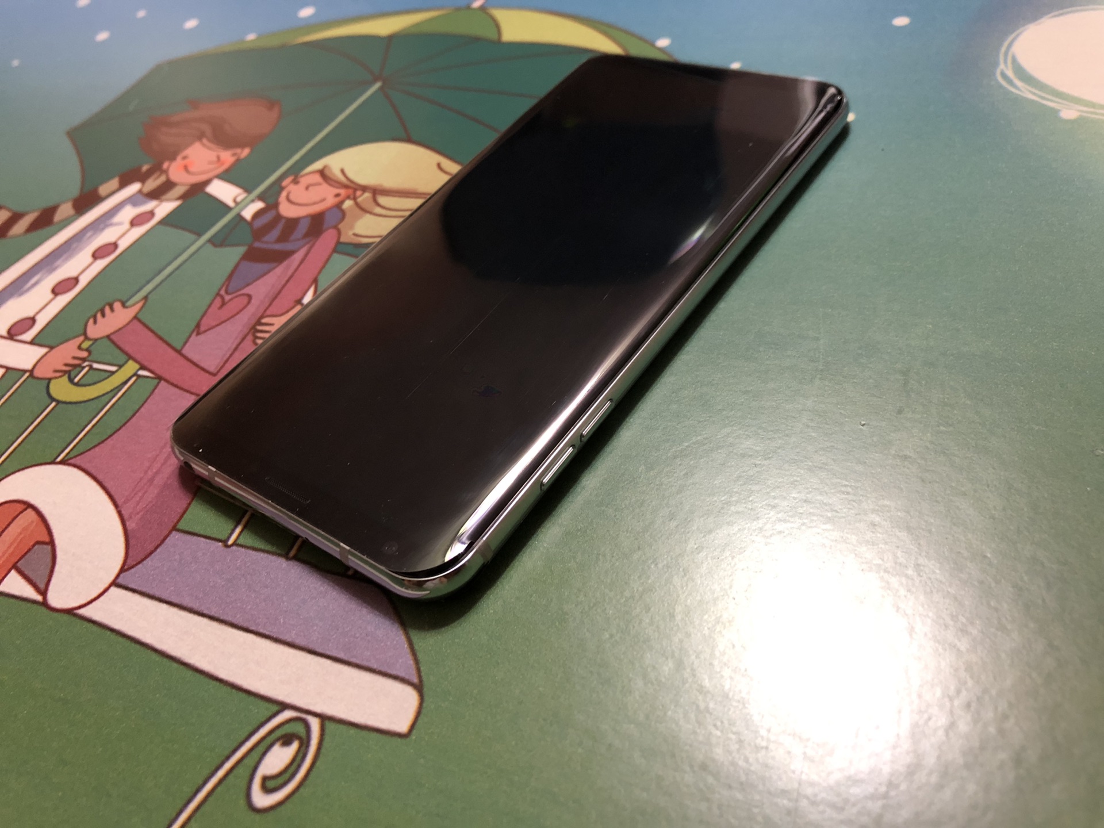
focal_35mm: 28
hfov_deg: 63.4
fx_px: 893
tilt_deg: -43.3
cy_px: 414
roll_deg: +18.1
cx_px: 552
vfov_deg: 49.7
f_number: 1.8
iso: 100
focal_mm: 4
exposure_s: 1/11
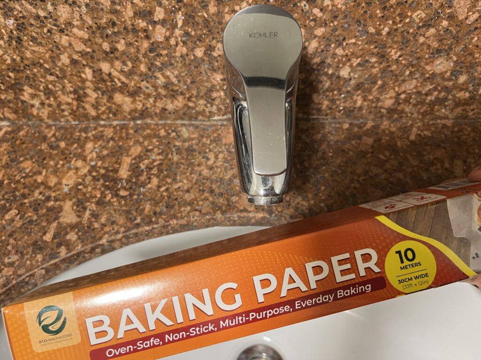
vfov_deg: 53.1
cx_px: 240
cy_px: 180
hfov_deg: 67.3
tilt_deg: -54.6
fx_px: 361
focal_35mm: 26
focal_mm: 5.1
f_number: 1.6
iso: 500
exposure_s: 1/40
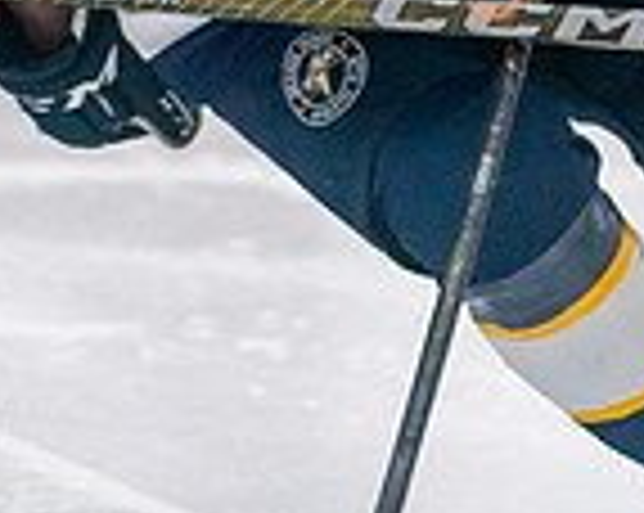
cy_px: -241
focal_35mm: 457
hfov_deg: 4.2
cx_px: 203
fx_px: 8699
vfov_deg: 3.4
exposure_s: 1/1600
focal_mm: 120
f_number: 2.8
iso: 4000
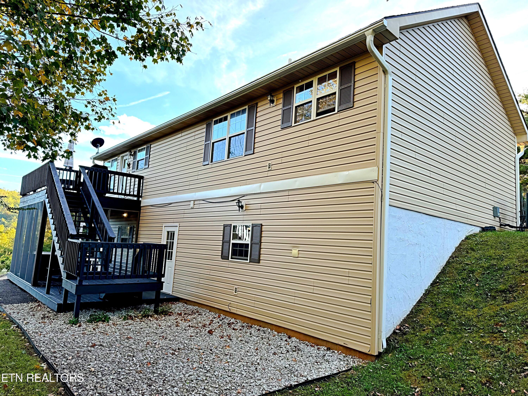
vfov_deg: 56.8
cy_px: 198
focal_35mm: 24
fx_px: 366
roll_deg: -3.9
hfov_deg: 71.6
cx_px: 264
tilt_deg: +7.4
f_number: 1.78
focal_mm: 6.76
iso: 80
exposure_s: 1/491
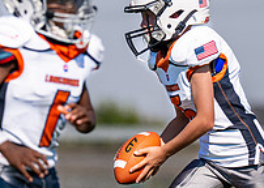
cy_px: 87
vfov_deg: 1.7
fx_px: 6339
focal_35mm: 846
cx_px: 264
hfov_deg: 2.4
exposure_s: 1/3200
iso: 100
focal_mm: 200
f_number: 2.8
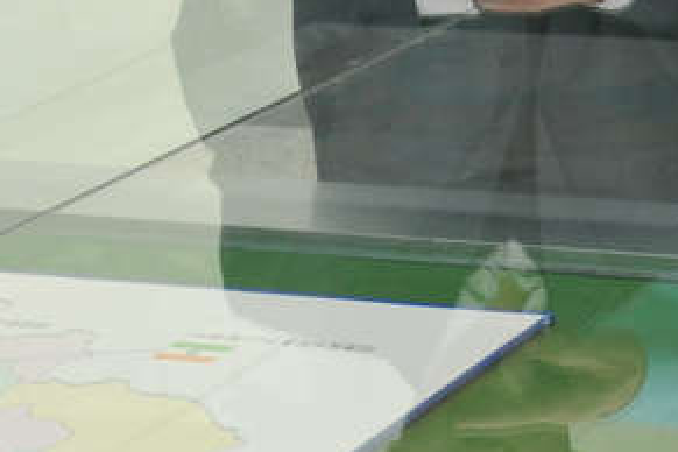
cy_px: -212
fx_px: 3032
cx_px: 1184
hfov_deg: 11.9
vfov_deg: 8.4
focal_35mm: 161
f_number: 5.6
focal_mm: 31
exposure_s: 1/100
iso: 800
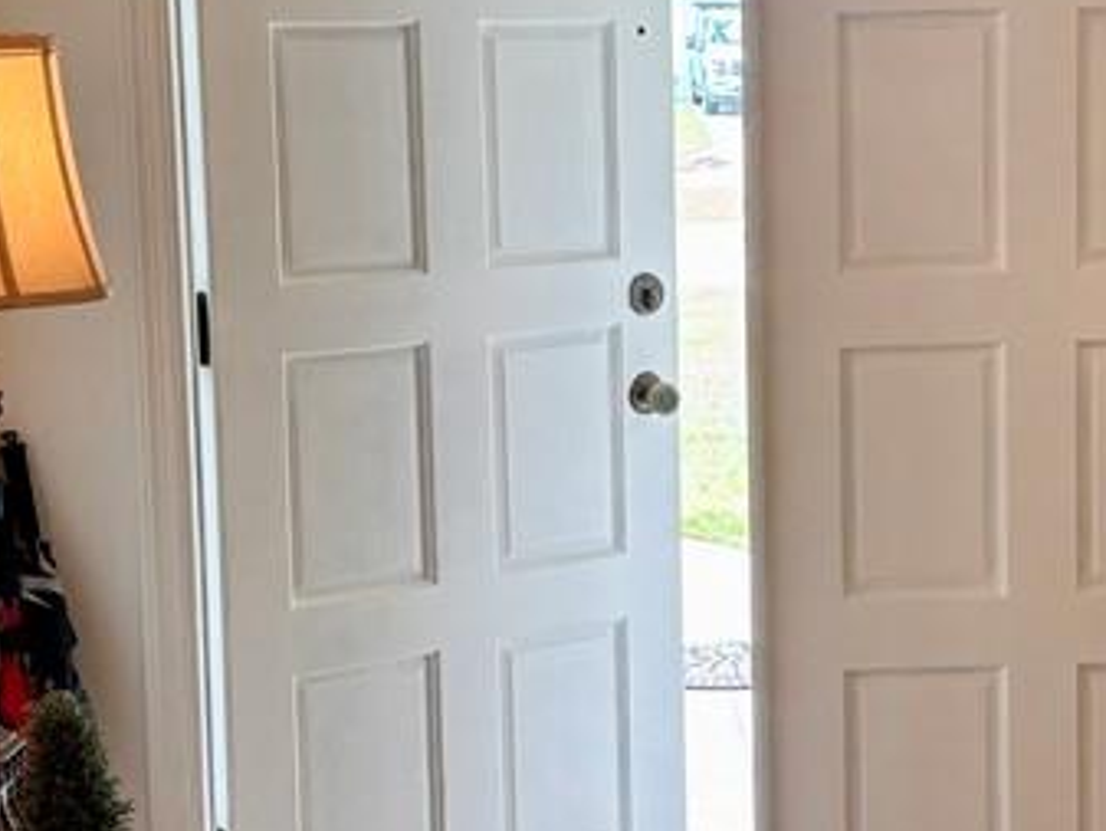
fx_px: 2525
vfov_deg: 18.6
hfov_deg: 24.6
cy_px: 322
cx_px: 712
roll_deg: +1.3
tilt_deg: -6.7
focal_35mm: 79
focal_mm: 5.96
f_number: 1.6
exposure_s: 1/60
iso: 80
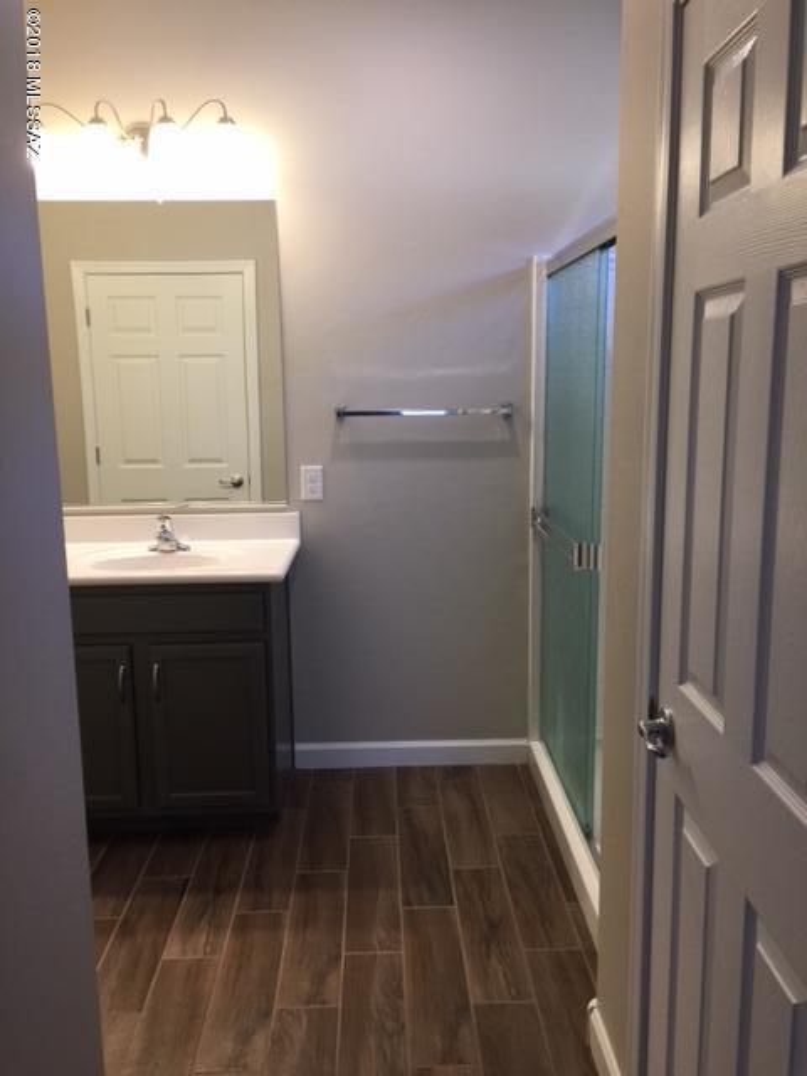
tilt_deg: -8.5
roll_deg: +1.0
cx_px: 404
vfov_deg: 61.7
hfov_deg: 48.2
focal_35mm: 29
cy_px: 538
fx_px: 901
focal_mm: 4.15
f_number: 2.2
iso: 32
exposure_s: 1/30
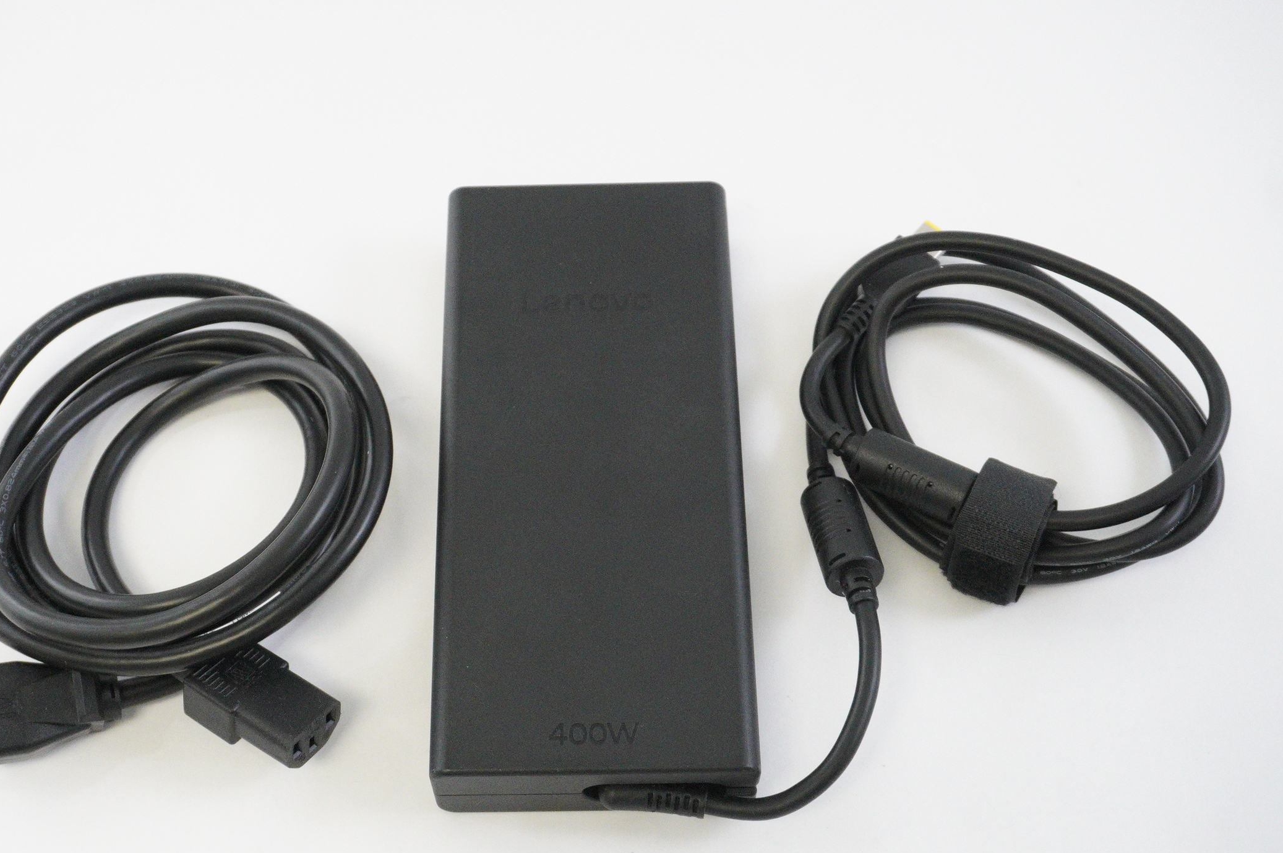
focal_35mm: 47
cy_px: 460
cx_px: 552
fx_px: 1674
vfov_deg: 28.6
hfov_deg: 41.9
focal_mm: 26
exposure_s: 1/320
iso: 6400
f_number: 5.6
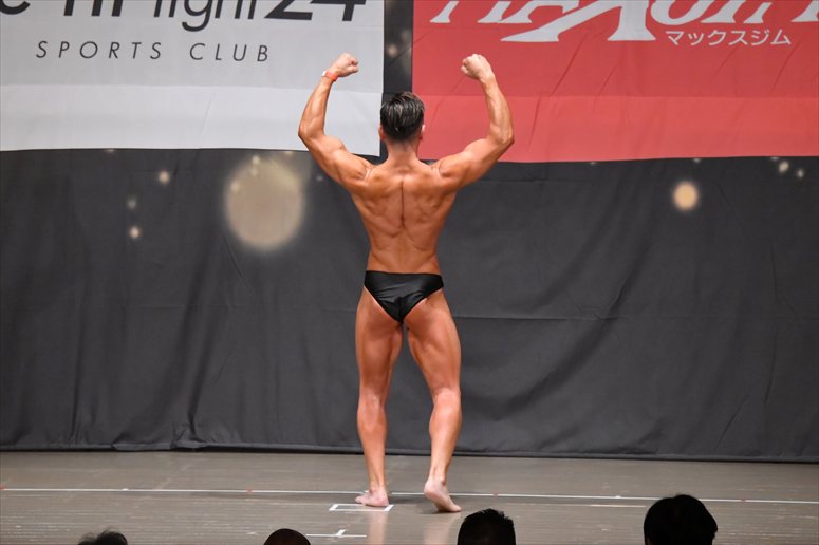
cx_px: 410
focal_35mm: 202
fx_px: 4593
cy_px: 272
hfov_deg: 10.2
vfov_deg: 6.8
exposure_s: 1/400
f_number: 5.6
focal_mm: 135
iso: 6400
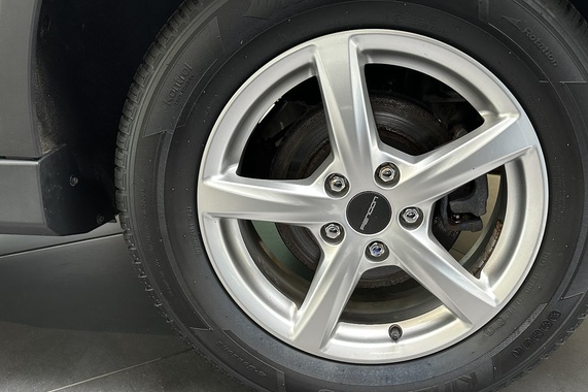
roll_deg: -0.5
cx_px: 335
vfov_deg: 37.6
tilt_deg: -20.8
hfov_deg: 54.3
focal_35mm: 35
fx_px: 571
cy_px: 246
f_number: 1.78
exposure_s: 1/48
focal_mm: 6.86
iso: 200
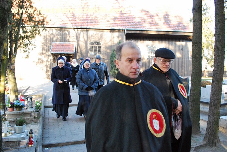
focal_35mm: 27
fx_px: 170
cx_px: 114
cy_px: 76
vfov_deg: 48.1
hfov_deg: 67.3
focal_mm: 18
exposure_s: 1/160
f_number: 6.3
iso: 1600
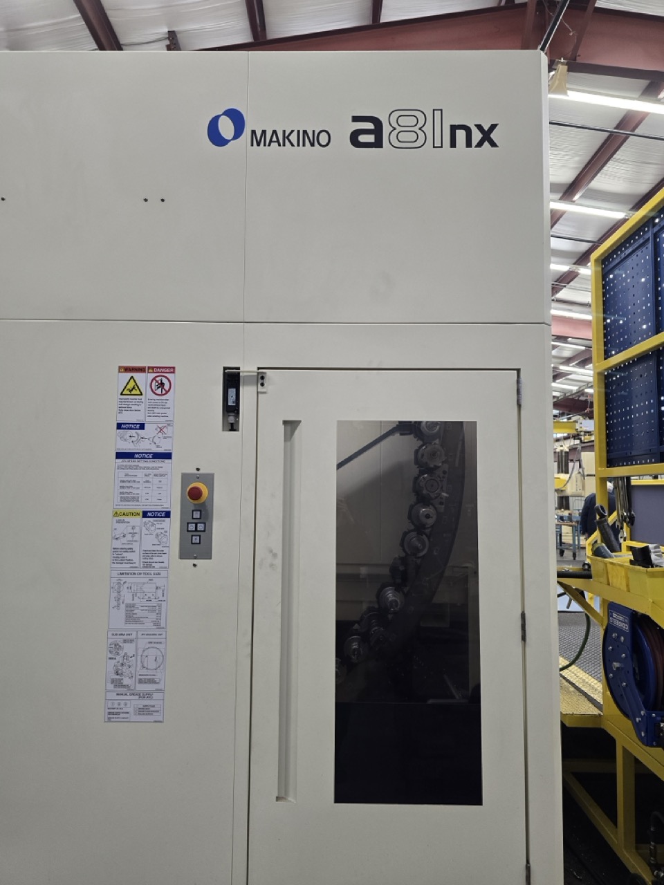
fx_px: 588
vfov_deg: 73.9
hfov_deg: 58.9
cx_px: 332
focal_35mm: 23
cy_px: 442
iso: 250
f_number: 1.7
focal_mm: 6.3
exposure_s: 1/120
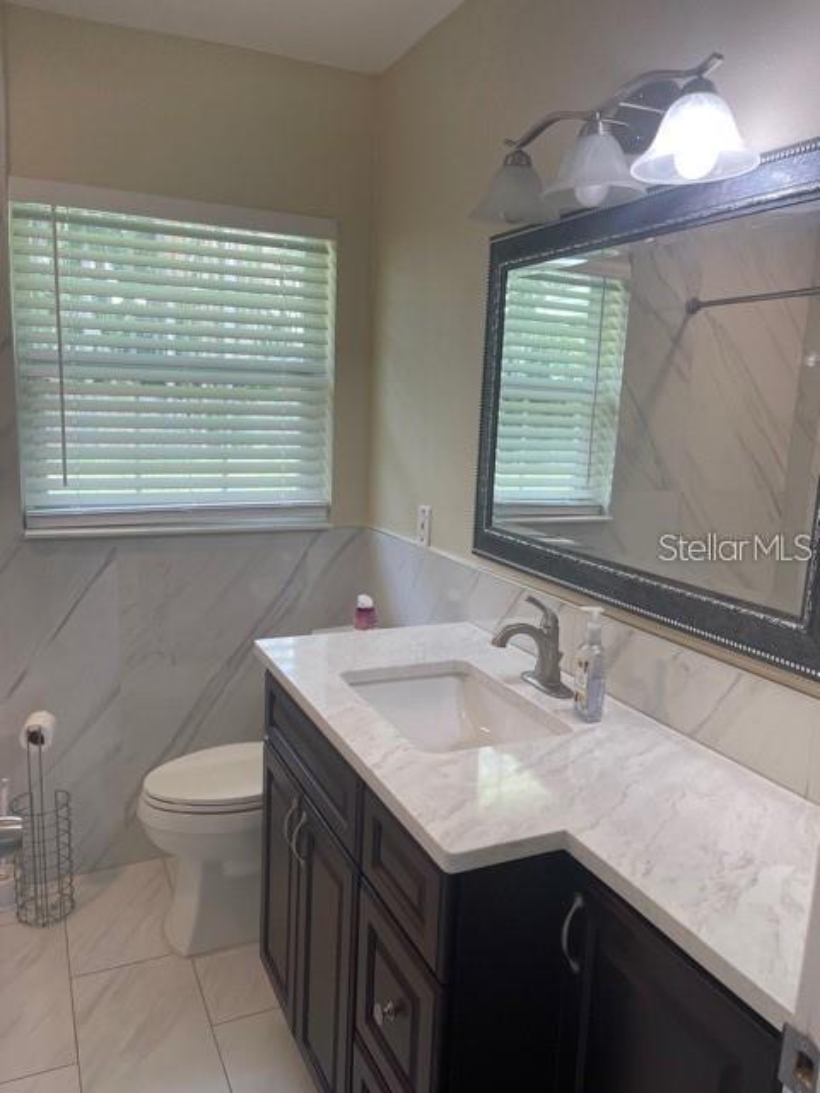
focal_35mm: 26
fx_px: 821
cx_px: 410
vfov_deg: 67.3
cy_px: 546
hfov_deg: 53.1
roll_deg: -2.0
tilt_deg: -8.5
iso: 50
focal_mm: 5.1
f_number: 1.6
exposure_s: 1/120
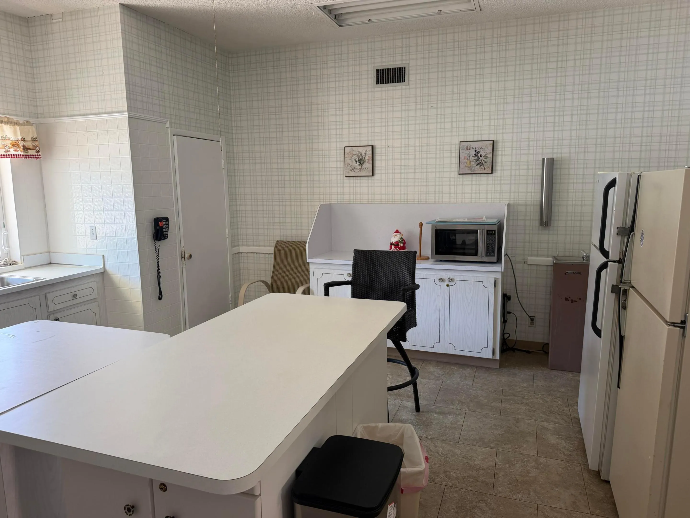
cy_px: 259
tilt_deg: -7.7
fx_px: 478
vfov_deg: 56.8
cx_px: 345
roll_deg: +1.7
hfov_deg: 71.6
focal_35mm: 24
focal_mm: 6.76
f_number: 1.78
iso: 125
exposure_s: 1/121
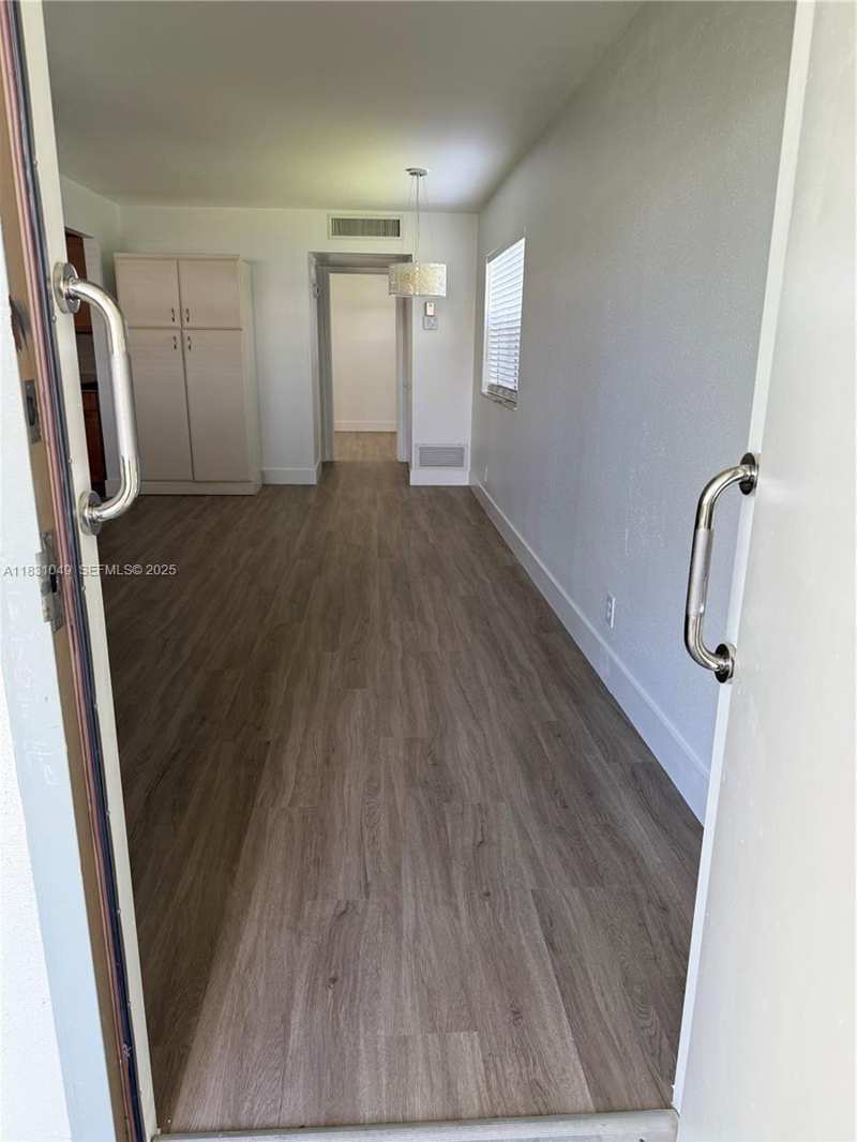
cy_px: 571
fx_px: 792
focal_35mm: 24
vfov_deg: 71.6
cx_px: 428
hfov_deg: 56.8
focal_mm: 6.76
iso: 125
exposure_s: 1/152
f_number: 1.78
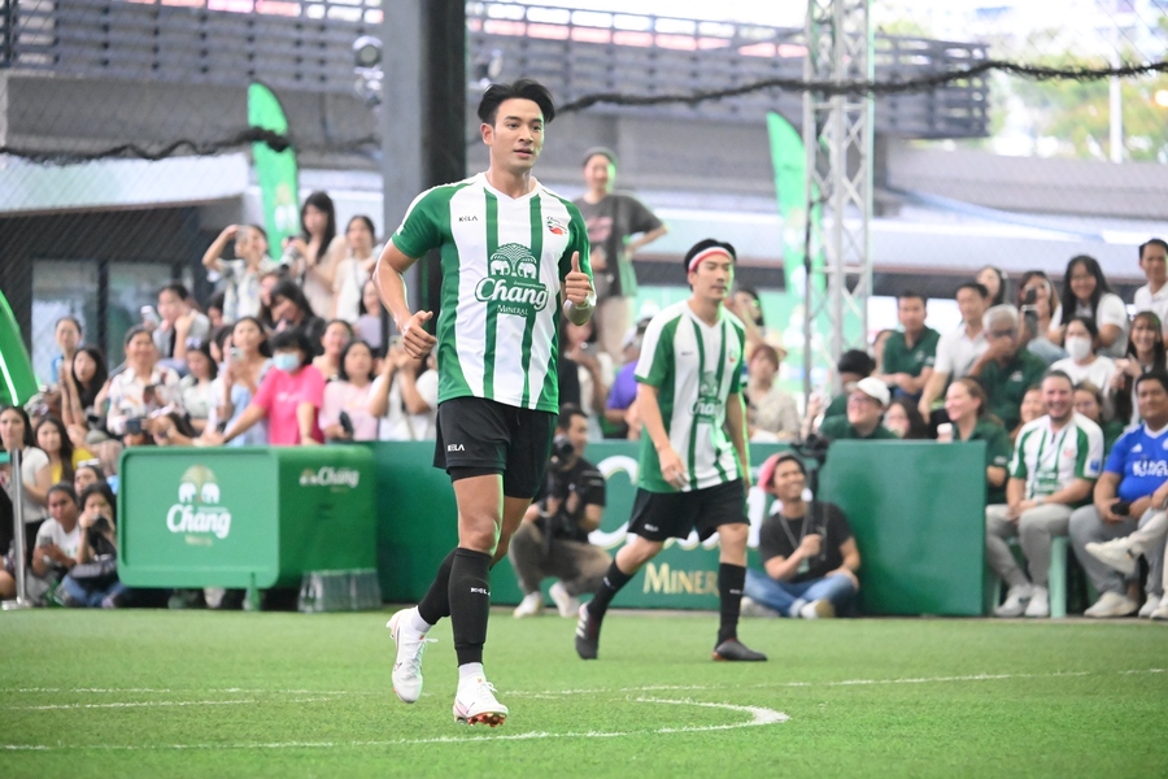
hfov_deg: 10.5
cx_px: 584
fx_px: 6326
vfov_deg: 7.0
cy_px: 390
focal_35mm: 195
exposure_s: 1/640
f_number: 5
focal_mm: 195
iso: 25600
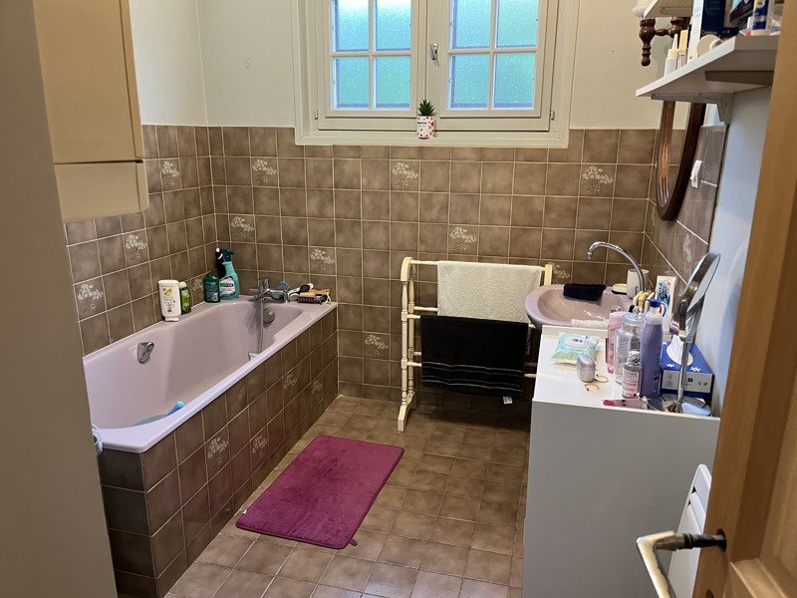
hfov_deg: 67.3
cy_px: 299
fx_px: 599
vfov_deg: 53.1
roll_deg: +0.4
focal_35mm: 26
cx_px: 398
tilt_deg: -17.6
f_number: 1.6
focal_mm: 5.1
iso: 200
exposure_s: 1/50
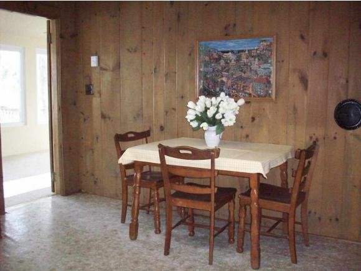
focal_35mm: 37
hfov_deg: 50.1
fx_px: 386
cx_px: 180
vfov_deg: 38.7
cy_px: 136
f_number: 2.8
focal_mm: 6.2
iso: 800
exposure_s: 1/128
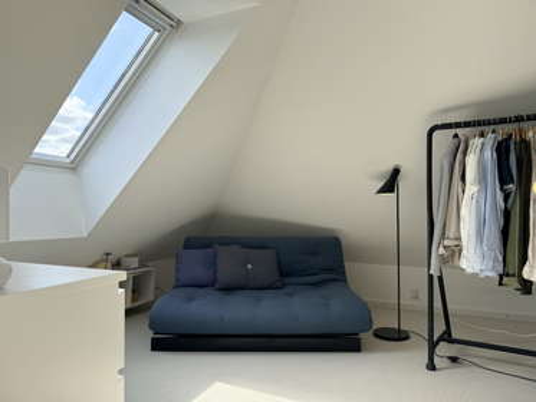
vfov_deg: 56.8
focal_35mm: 24
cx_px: 268
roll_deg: -0.8
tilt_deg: +2.2
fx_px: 372
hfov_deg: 71.6
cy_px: 201
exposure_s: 1/1018
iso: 100
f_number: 1.78
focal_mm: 6.76
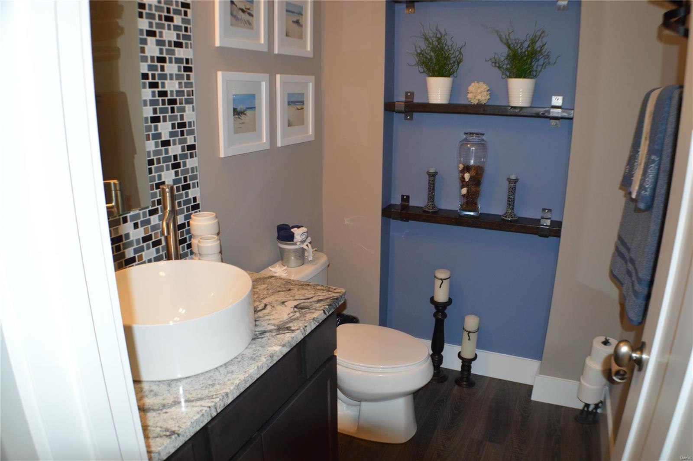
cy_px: 230
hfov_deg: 57.3
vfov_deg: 39.9
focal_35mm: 33
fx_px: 635
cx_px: 346
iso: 400
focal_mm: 22
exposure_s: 1/60
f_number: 3.8
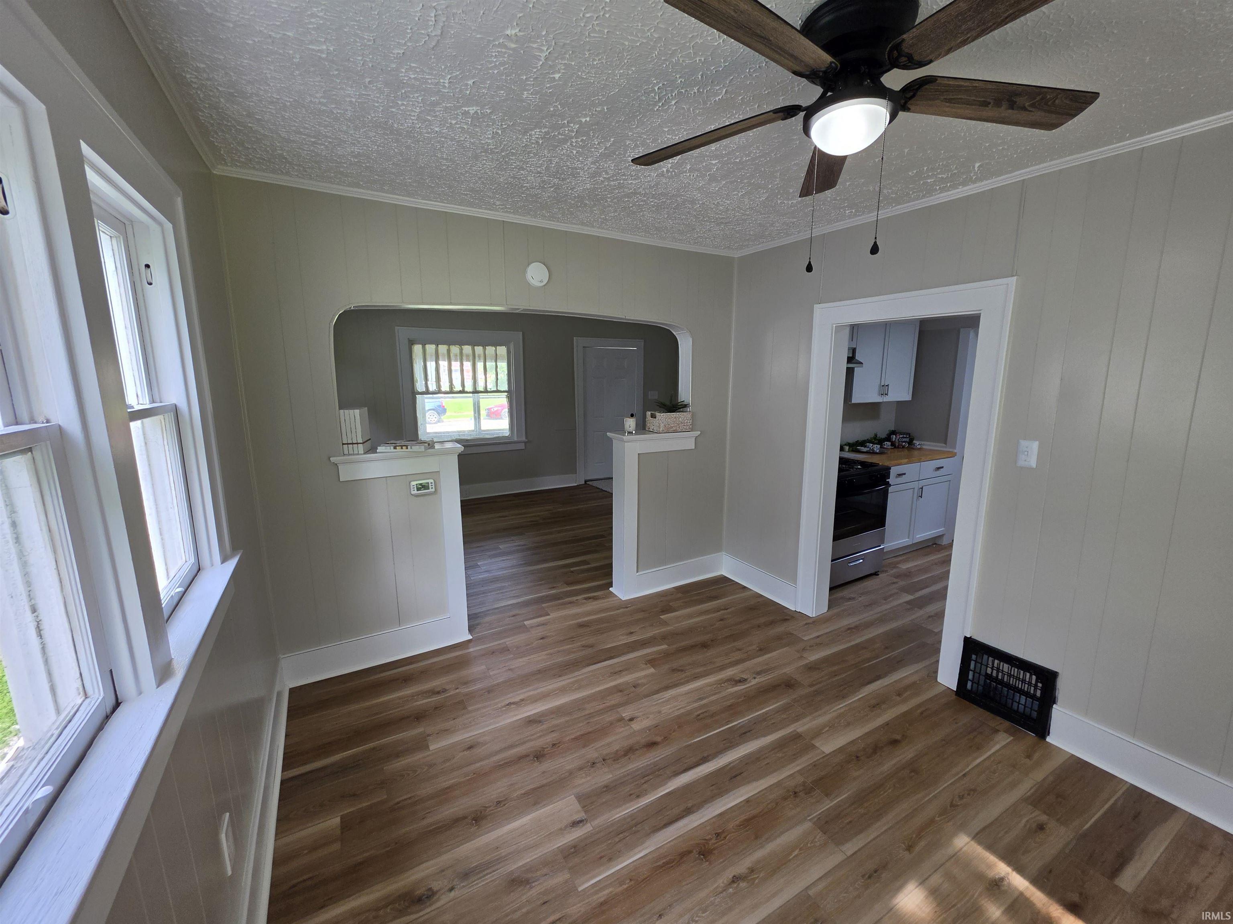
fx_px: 463
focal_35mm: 13
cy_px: 462
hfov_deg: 106.2
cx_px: 616
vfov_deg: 89.9
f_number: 1.9
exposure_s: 1/120
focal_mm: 2.2
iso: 40
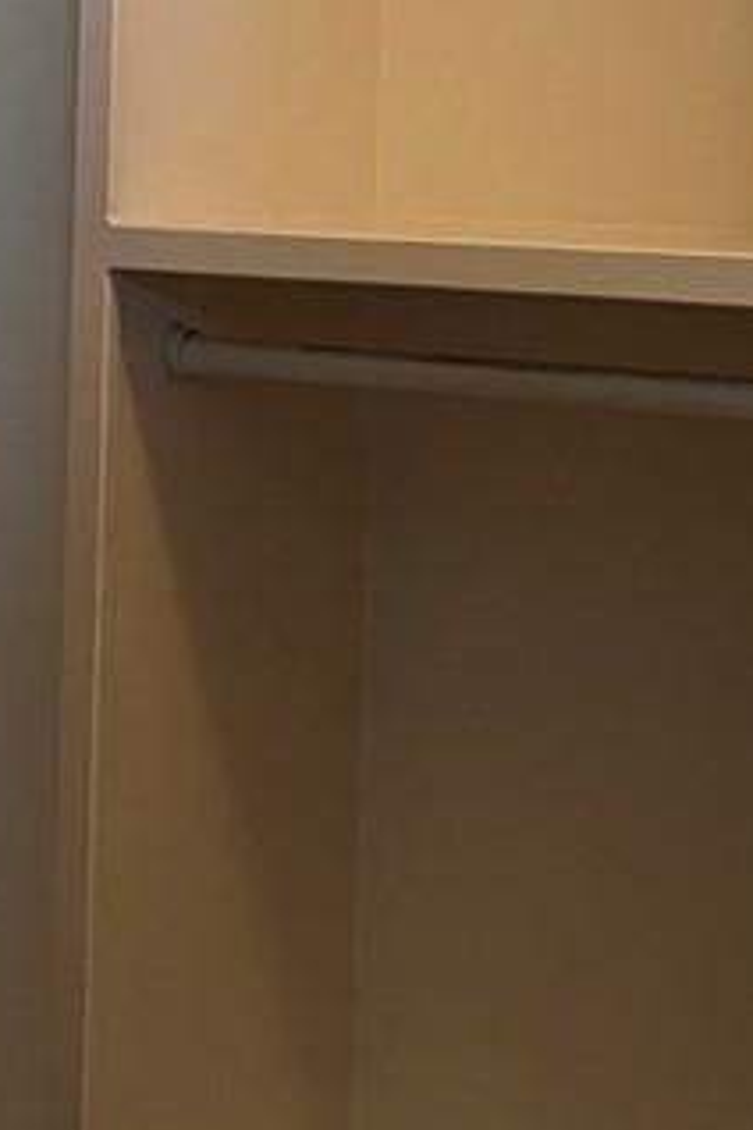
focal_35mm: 87
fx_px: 2729
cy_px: 135
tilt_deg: -0.3
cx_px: 348
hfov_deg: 15.7
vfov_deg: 22.9
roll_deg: -1.5
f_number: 1.6
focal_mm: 5.1
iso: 200
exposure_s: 1/60
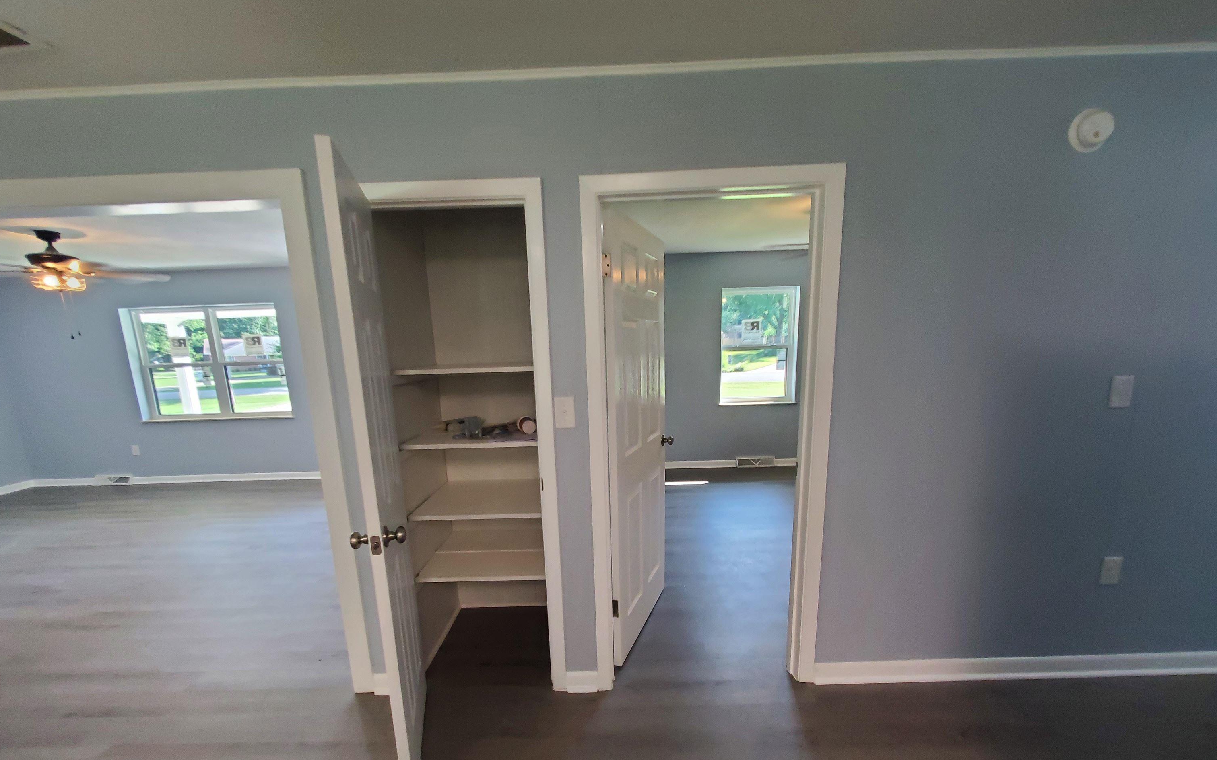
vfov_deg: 77.8
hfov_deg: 105.3
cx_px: 600
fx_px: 464
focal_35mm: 14
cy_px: 453
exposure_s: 1/60
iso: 250
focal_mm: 1.8
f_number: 2.2
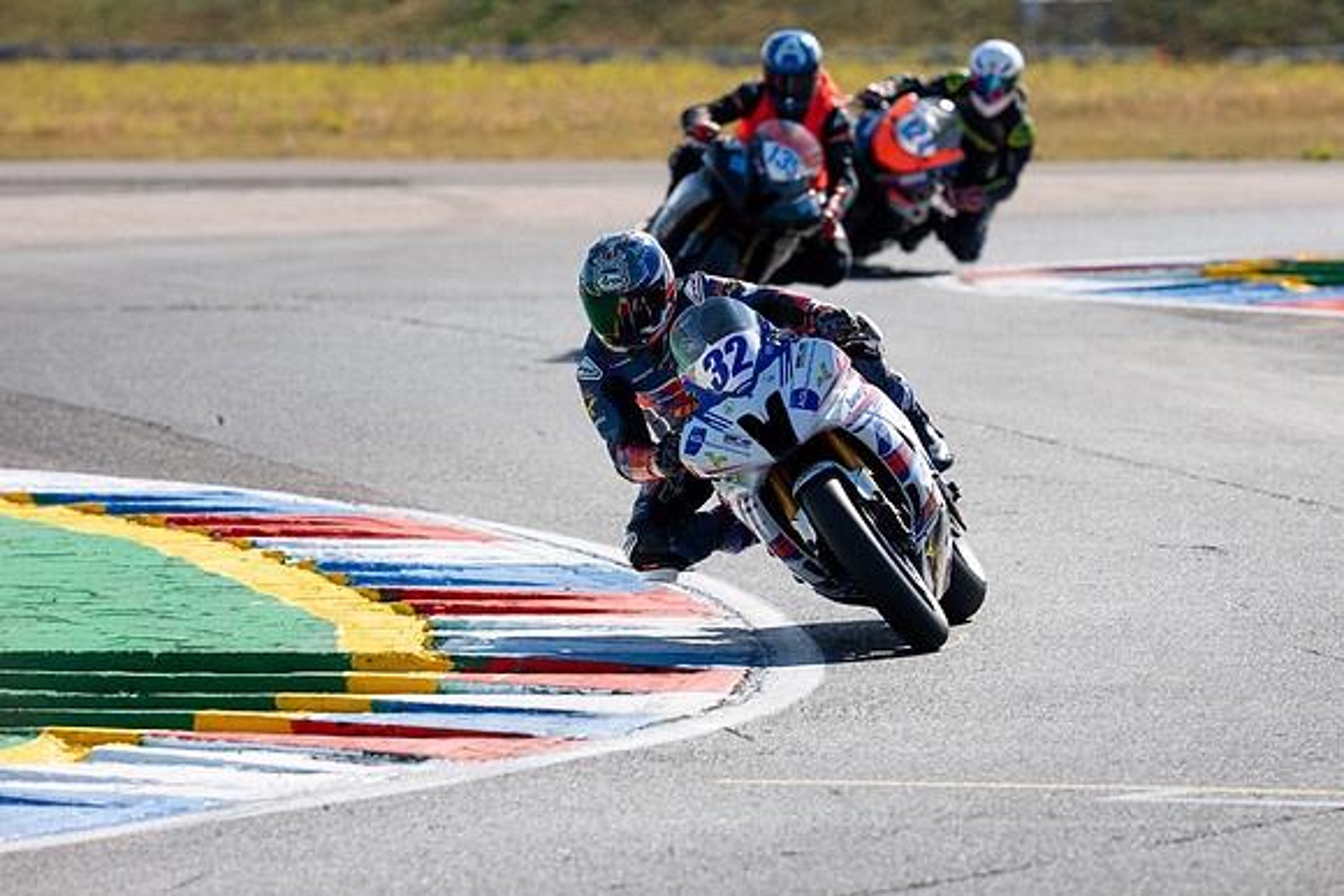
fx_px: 16797
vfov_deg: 3.1
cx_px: 756
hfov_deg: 4.6
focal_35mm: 450
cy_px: 392
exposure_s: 1/320
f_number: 6.3
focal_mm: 400
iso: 100
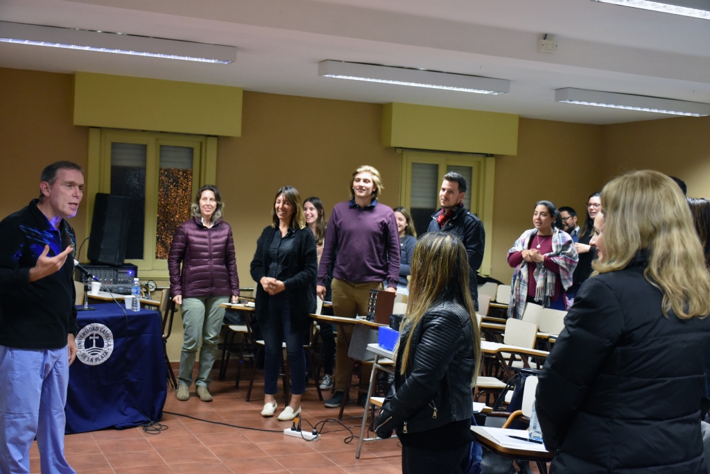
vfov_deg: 29.9
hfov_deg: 43.6
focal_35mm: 45
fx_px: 888
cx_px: 355
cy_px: 237
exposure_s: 1/60
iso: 2200
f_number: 4
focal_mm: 30
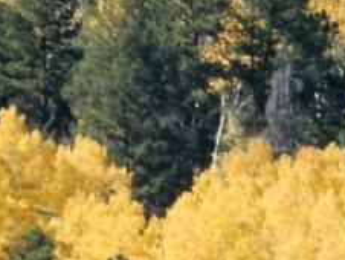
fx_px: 20313
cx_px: 388
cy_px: -52
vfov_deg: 0.7
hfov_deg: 1.0
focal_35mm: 2036
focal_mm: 80.3
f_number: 6.3
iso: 125
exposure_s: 1/200
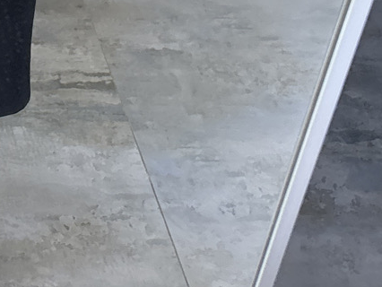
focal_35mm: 122
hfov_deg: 15.0
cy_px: -204
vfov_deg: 11.4
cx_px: -183
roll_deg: -0.4
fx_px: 1347
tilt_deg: -42.6
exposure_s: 1/121
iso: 100
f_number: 1.6
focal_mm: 5.96
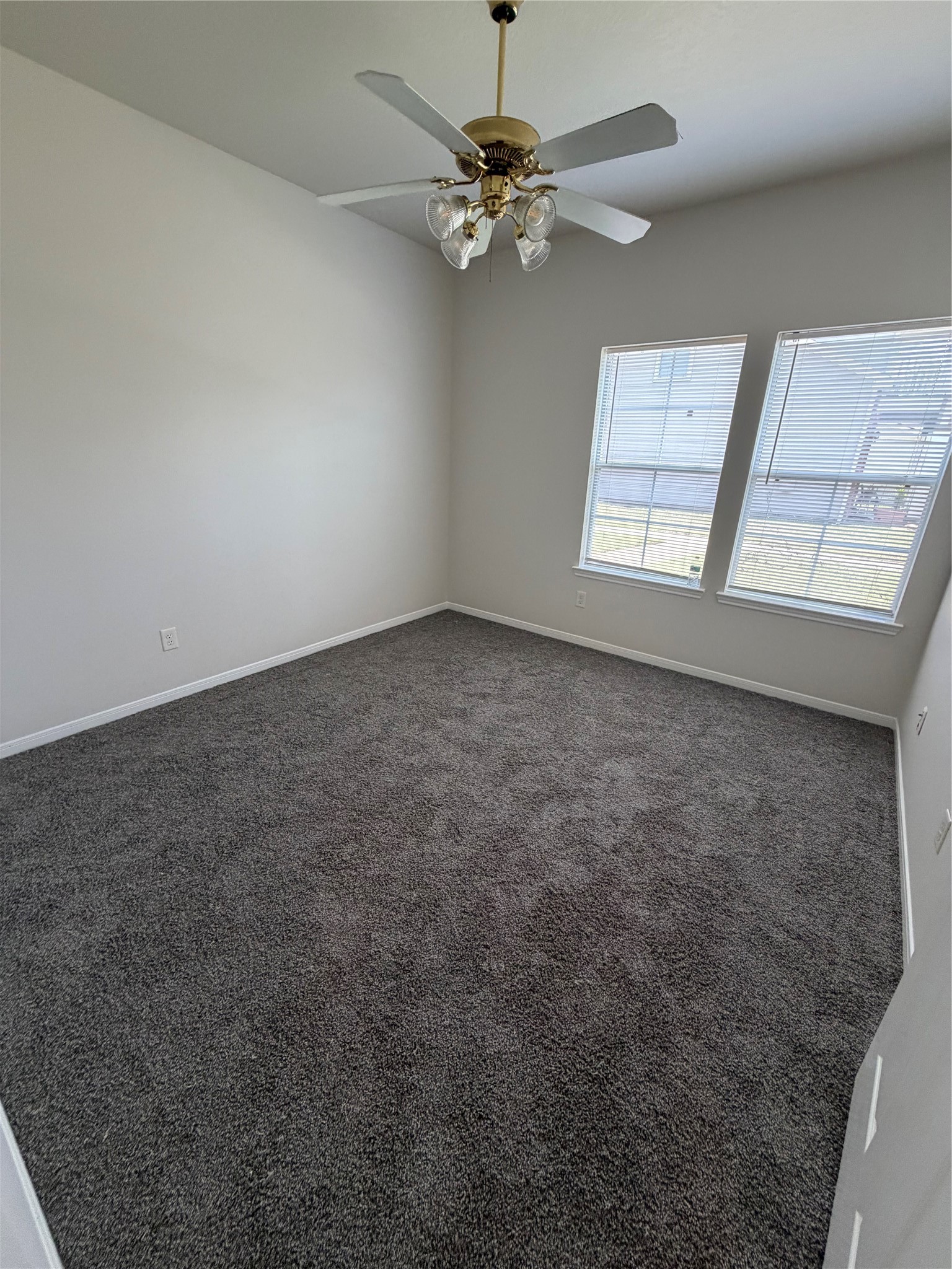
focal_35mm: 14
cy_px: 634
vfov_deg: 102.1
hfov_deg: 85.7
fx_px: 513
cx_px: 476
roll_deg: -2.3
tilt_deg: -19.7
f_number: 2.2
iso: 250
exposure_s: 1/121
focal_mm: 2.22
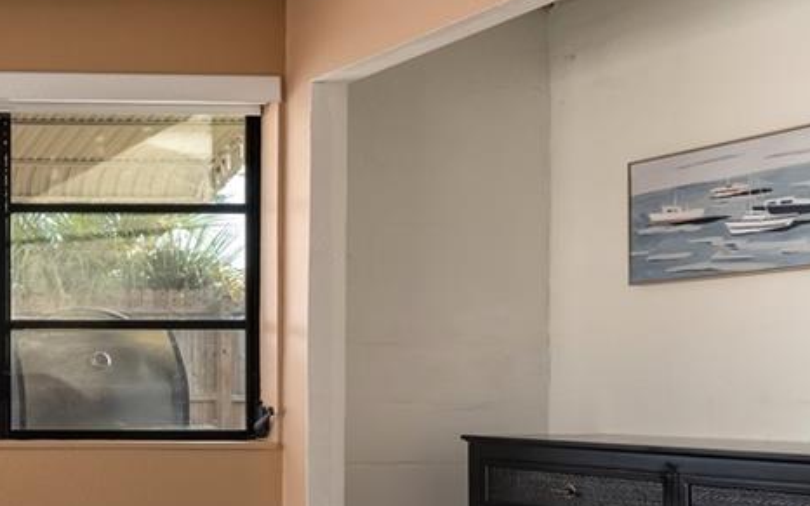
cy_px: 398
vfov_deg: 25.9
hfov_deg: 28.4
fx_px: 1081
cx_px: -381
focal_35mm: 49
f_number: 9
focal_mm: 14
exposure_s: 1/6
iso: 250
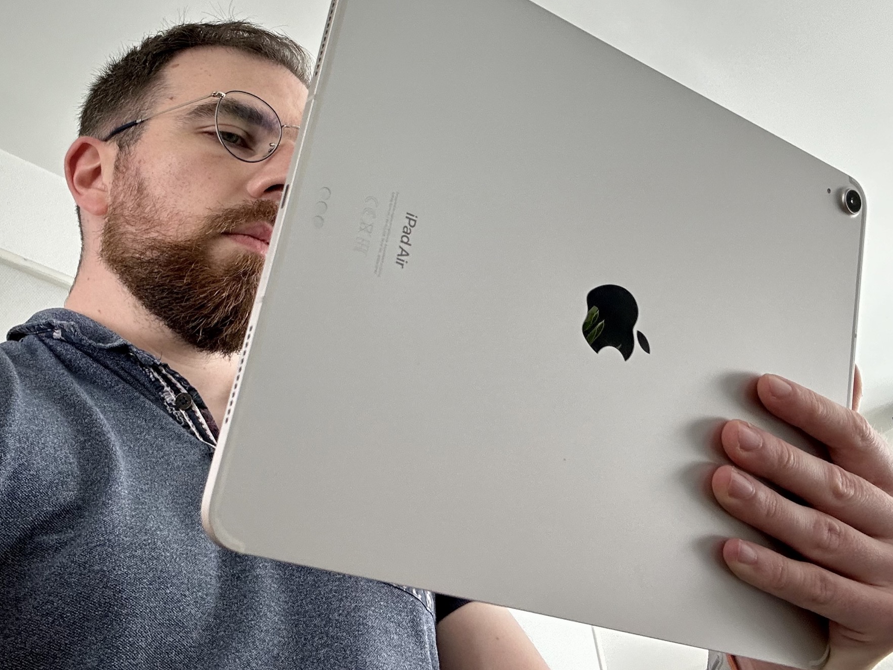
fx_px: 877
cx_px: 433
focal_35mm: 34
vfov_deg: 41.7
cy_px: 296
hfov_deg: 53.9
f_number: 1.9
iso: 64
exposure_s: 1/111
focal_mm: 2.69
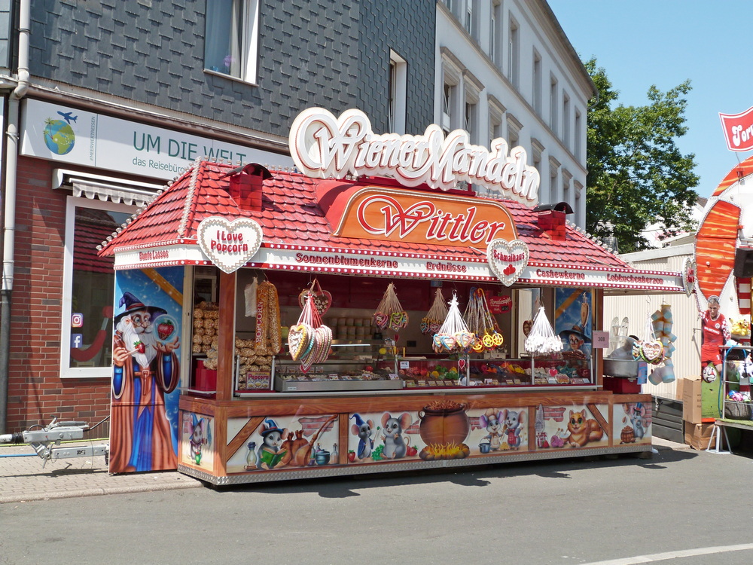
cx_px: 376
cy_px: 282
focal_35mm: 43
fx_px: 935
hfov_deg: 43.9
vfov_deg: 33.6
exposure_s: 1/250
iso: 100
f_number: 5.6
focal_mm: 7.6
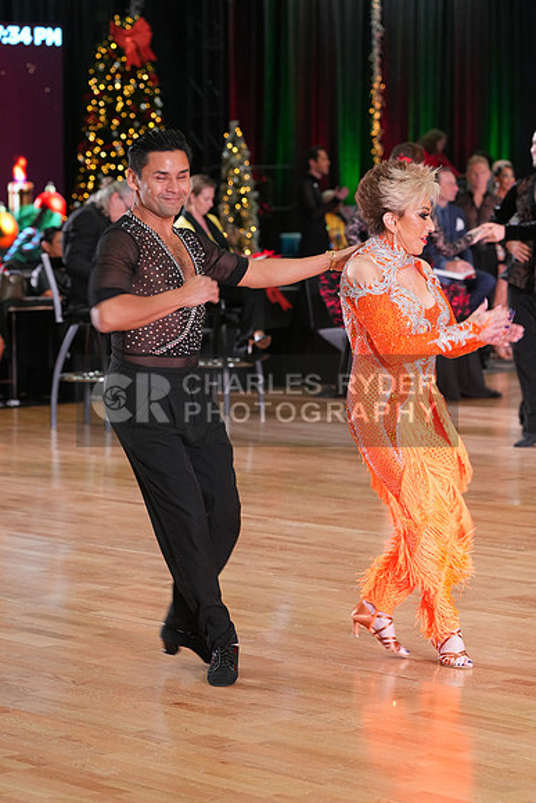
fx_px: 2589
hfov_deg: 11.8
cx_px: 268
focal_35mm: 116
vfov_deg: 17.6
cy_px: 402
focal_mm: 116
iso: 2500
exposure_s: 1/200
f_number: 5
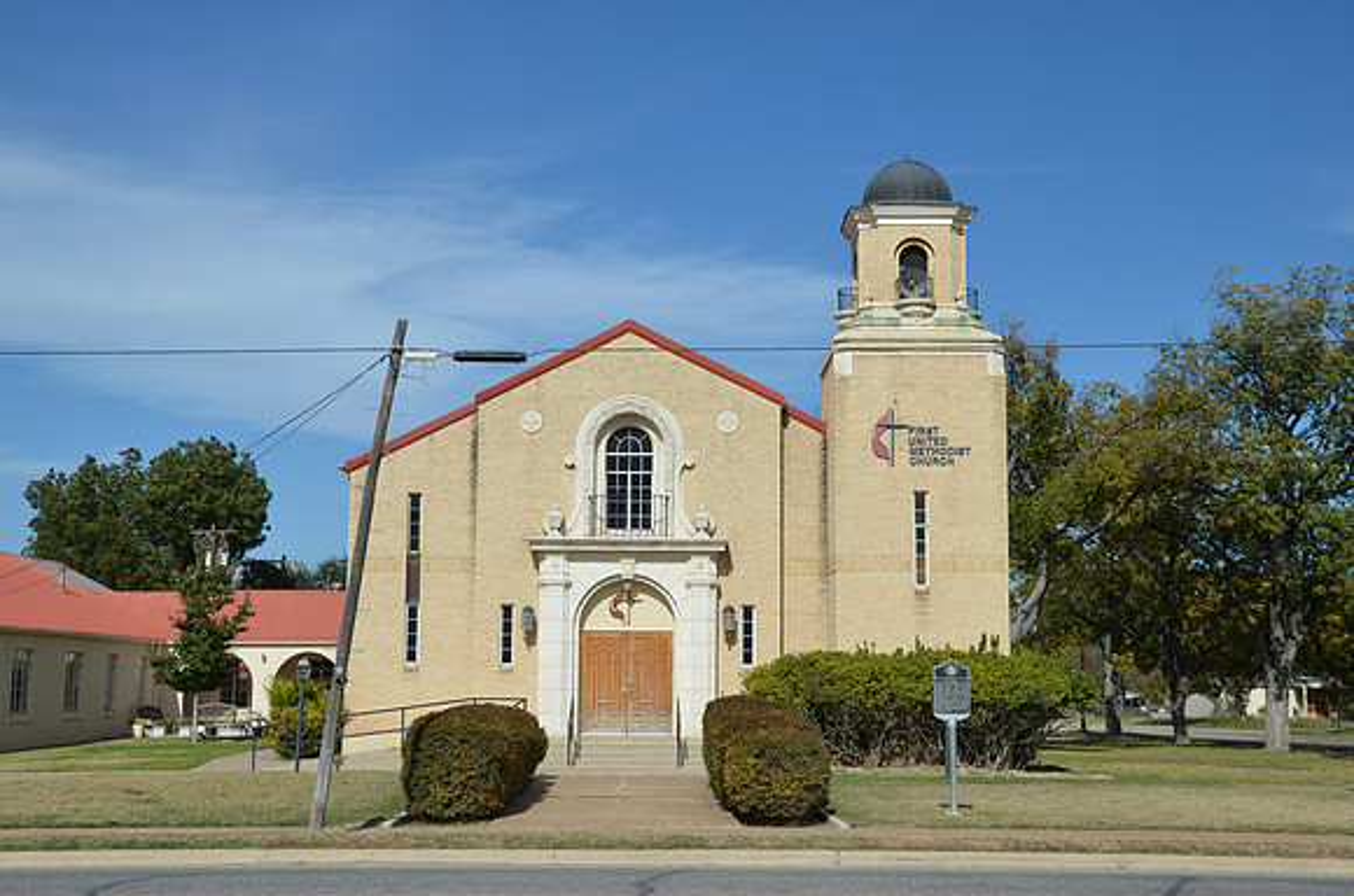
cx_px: 677
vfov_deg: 27.9
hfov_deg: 41.2
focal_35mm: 48
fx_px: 1801
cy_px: 448
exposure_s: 1/250
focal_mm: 32
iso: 180
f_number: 8
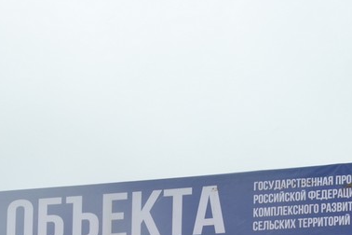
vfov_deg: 10.6
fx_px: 1163
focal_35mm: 119
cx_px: -56
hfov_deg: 16.6
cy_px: 461
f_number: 7.1
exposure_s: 1/200
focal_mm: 20
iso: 100
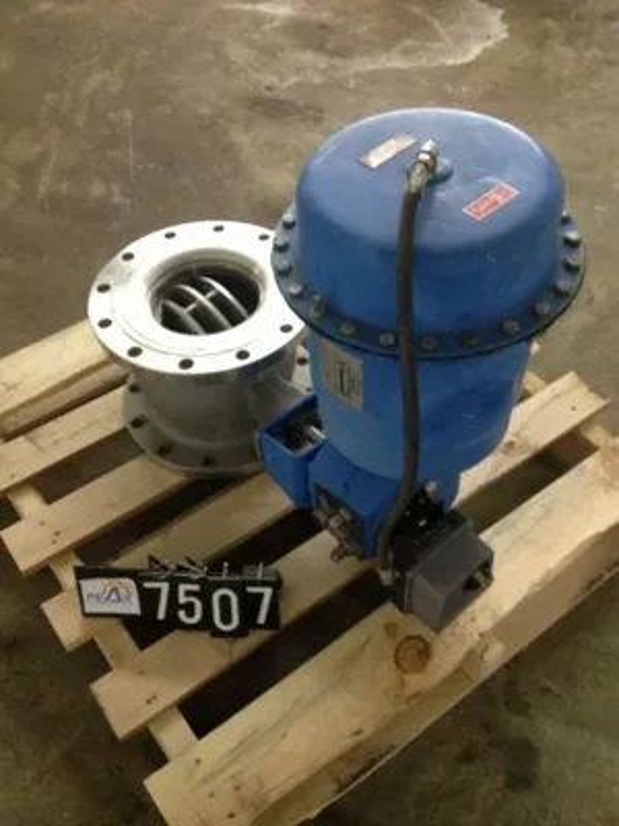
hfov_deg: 40.7
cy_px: 413
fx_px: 834
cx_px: 310
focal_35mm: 35
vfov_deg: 52.6
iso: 200
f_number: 2.4
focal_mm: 4.28
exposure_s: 1/20
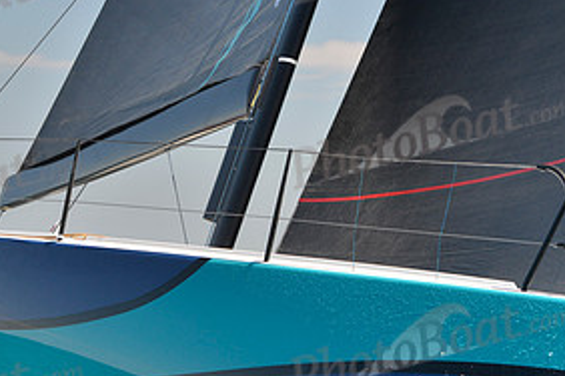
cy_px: 269
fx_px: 3233
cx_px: 188
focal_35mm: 206
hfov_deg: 10.0
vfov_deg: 6.7
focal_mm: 100
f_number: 5
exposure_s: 1/800
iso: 400
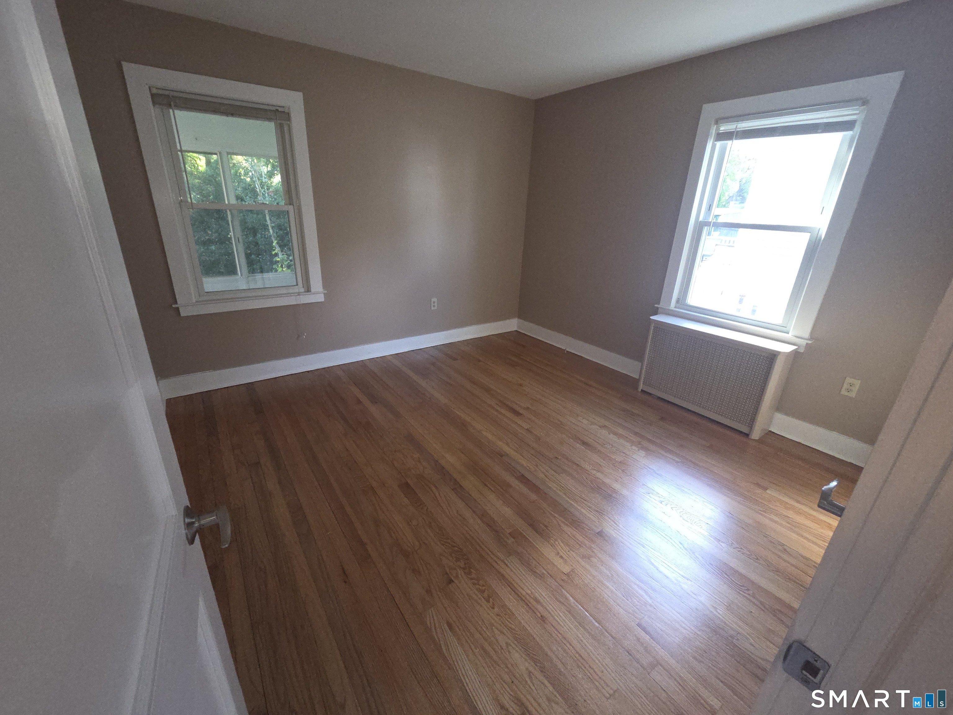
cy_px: 358
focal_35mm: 13
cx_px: 476
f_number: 2.2
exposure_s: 1/60
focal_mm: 2.2
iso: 320
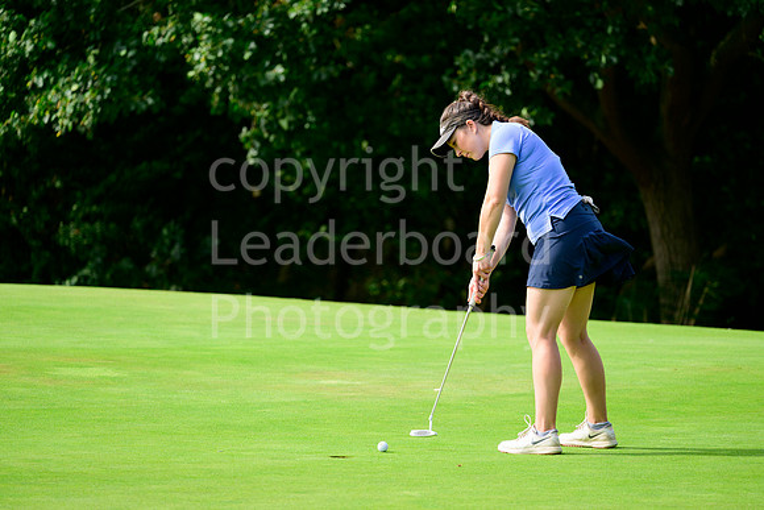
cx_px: 382
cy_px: 255
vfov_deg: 5.5
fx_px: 5307
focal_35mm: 250
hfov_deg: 8.2
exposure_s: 1/800
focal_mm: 250
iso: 400
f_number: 5
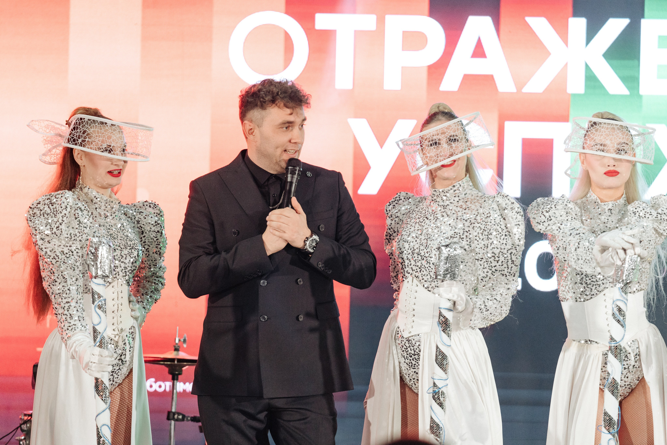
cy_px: 222
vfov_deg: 6.9
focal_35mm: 200
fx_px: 3705
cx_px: 334
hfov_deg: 10.3
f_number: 3.5
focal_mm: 200
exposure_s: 1/160
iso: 2500
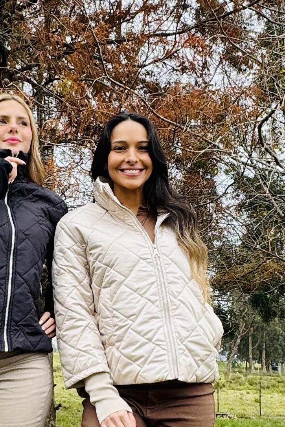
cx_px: 102
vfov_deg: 36.9
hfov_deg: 25.0
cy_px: 207
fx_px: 641
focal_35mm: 54
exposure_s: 1/311
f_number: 2.2
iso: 40
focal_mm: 2.22
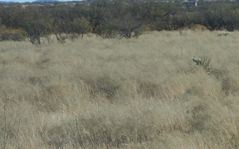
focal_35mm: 369
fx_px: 2403
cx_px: 258
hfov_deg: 5.7
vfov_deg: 3.6
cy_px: 141
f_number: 6.5
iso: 80
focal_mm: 23
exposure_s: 1/320
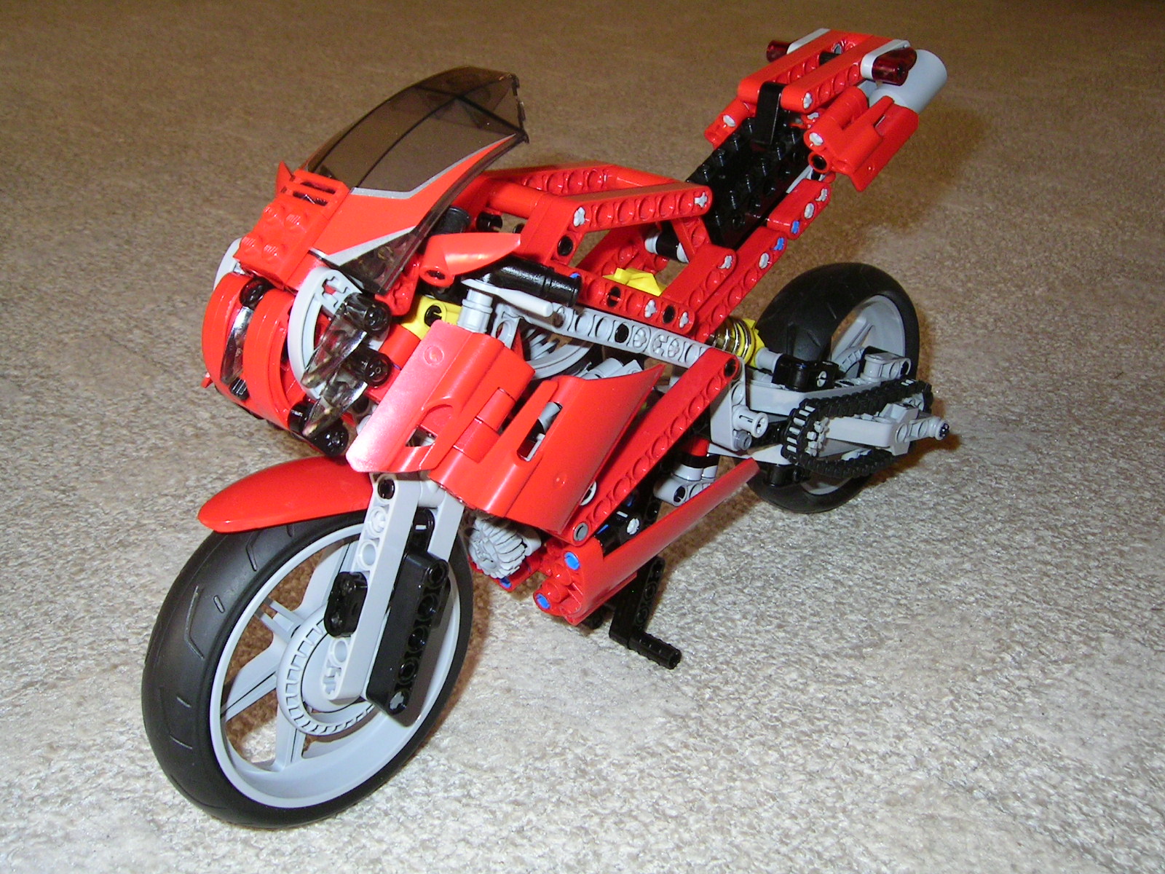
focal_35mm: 36
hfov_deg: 51.4
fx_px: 1212
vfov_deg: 39.7
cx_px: 582
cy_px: 437
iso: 100
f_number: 4.8
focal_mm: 5.6
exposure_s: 1/30
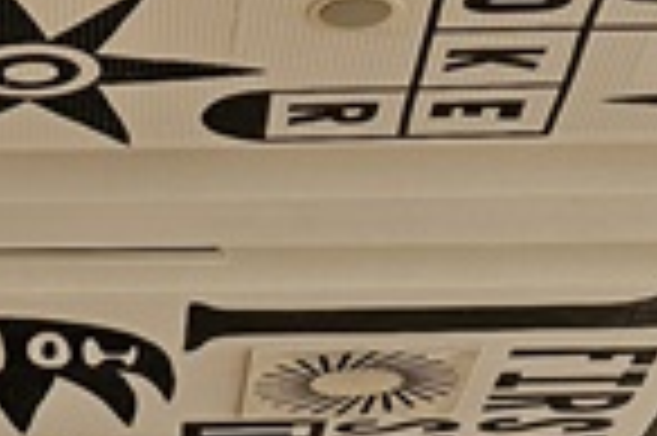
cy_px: 1308
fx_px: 2990
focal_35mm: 164
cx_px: 86
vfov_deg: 7.4
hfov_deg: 12.5
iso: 50
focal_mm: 5.4
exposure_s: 1/120
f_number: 1.8
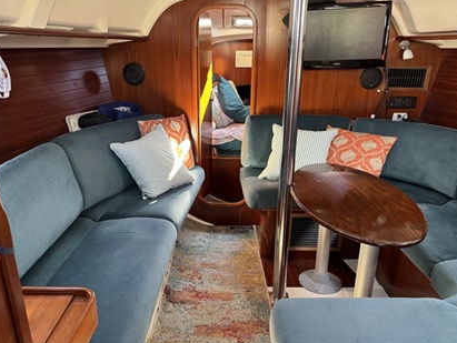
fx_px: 370
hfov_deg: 63.4
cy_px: 190
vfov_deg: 49.7
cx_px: 225
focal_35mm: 28
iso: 320
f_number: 1.78
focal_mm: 6.76
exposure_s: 1/60
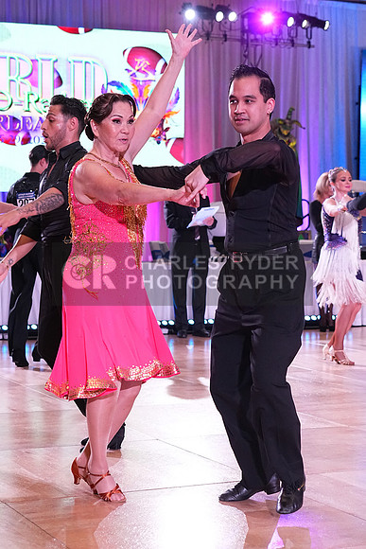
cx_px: 183
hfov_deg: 17.5
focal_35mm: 78
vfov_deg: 26.0
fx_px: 1189
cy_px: 274
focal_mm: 52
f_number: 4.5
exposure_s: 1/400
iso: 3200
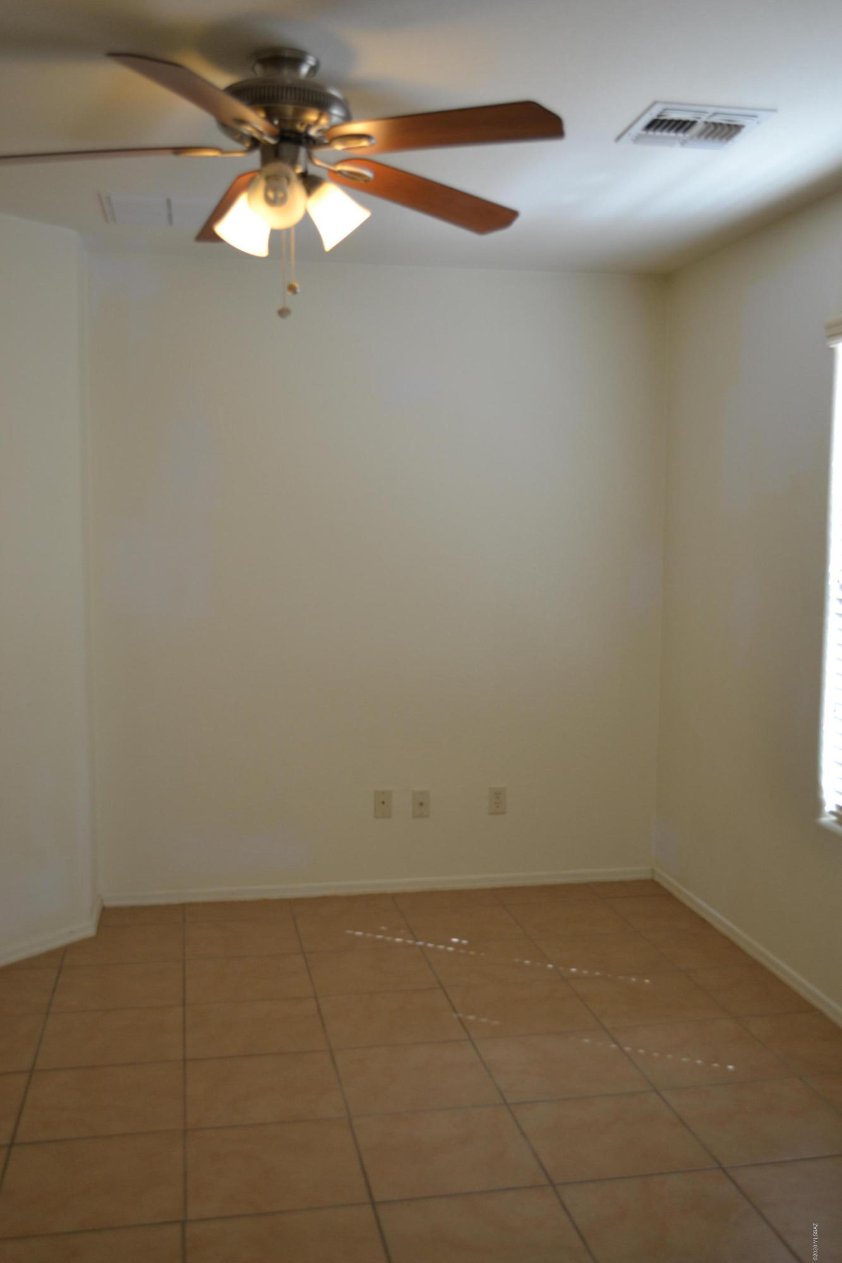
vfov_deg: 57.2
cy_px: 632
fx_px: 1158
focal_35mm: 33
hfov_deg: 40.0
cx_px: 421
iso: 400
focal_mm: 22
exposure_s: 1/60
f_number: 4
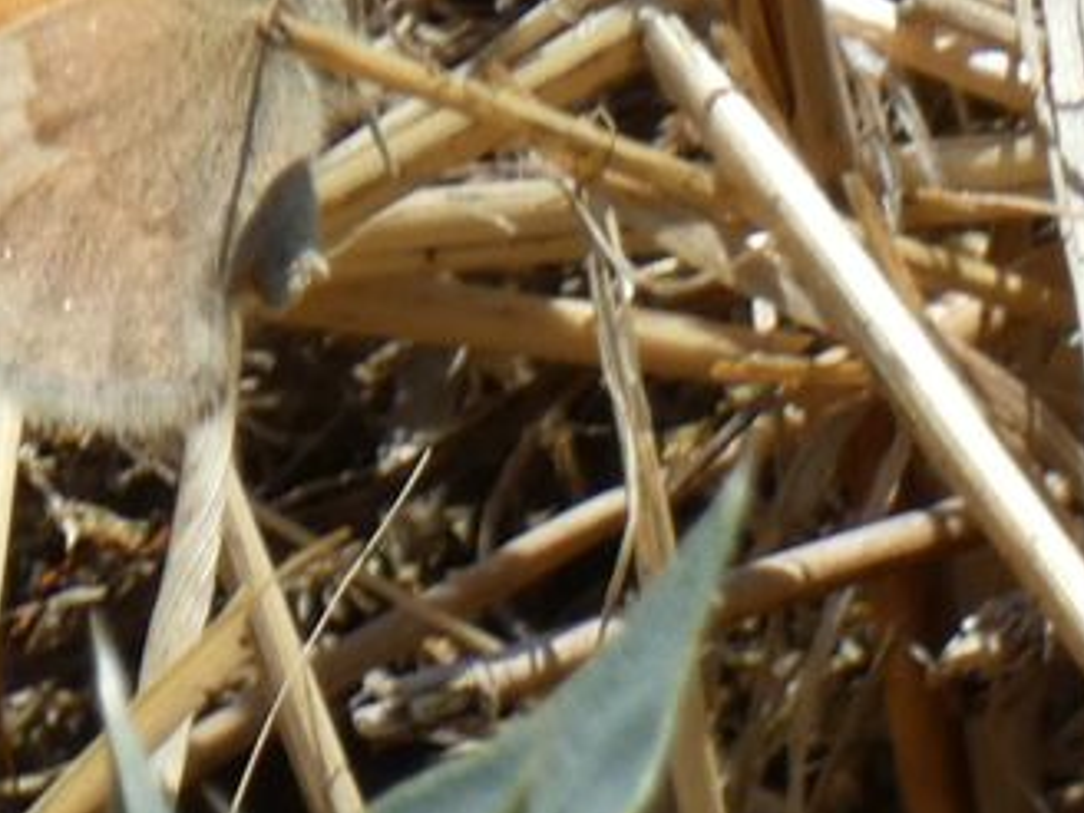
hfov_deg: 1.5
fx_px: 40741
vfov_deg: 1.1
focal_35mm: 1301
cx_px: 78
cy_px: 205
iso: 80
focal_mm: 89.5
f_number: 5.6
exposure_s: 1/200
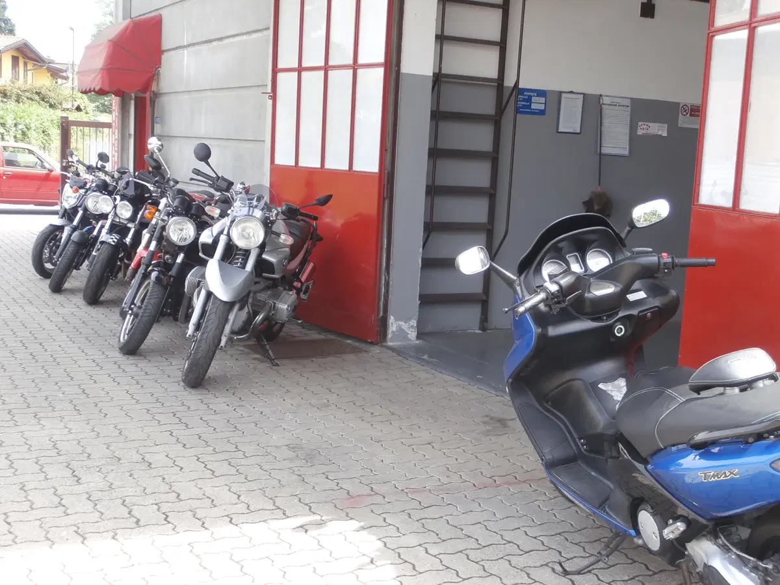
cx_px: 390
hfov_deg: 40.4
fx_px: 1059
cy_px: 292
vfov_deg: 30.9
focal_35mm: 47
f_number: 4.2
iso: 100
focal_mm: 8.29
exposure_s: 1/100
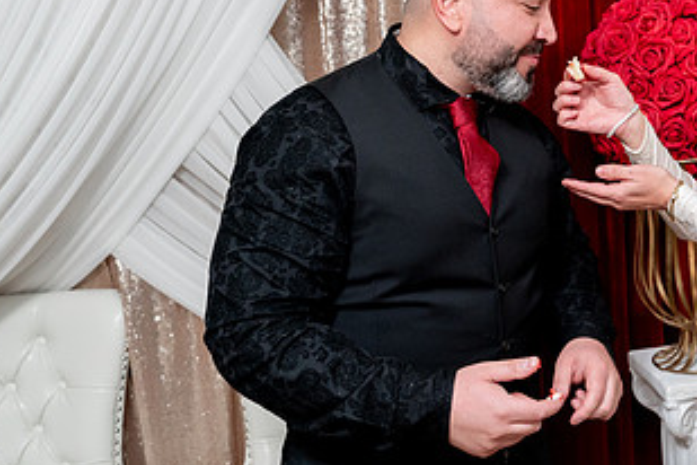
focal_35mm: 45
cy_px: 139
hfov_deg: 40.9
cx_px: 602
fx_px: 871
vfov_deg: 29.6
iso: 1600
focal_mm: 24
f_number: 2.8
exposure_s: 1/160
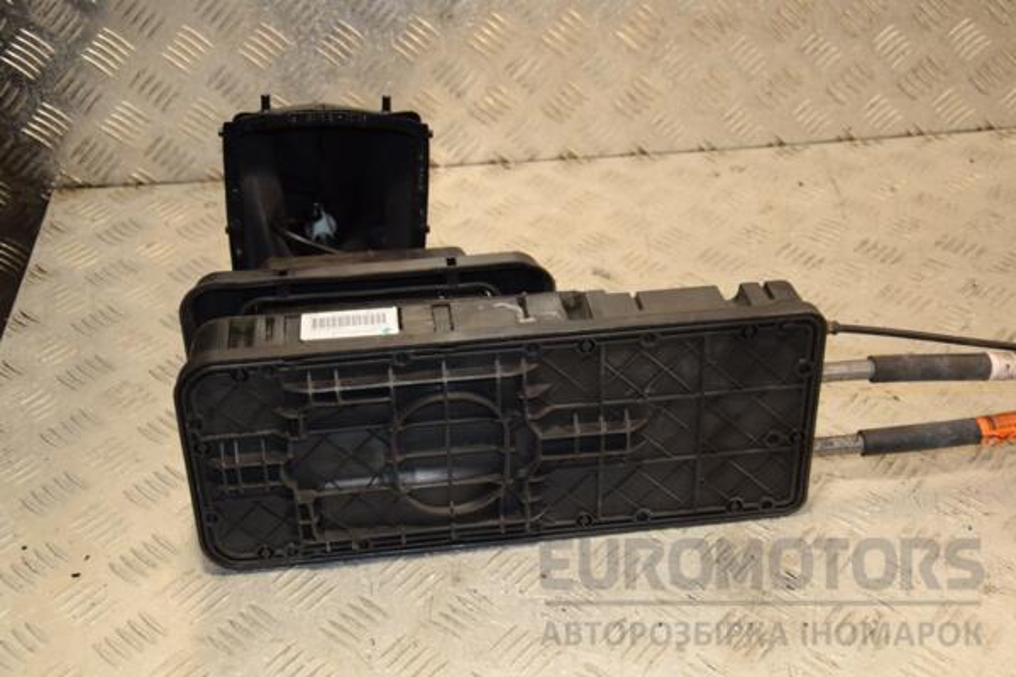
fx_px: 1439
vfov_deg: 26.5
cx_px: 508
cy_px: 338
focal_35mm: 51
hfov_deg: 38.9
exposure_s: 1/160
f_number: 5
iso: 800
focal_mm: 34
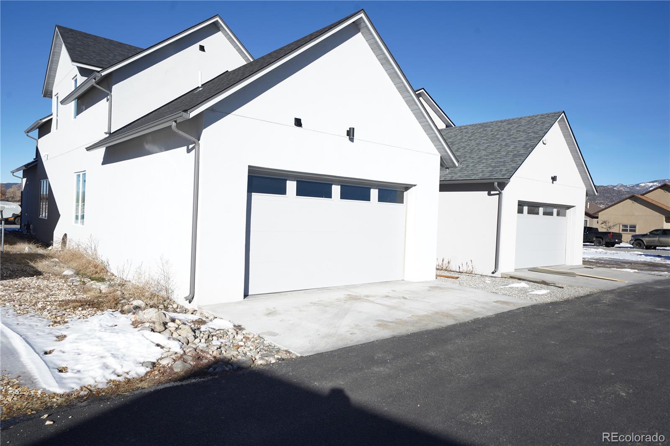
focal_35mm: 24
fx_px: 447
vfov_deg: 53.1
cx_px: 335
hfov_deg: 73.8
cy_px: 223
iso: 200
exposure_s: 1/250
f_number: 8
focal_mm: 24
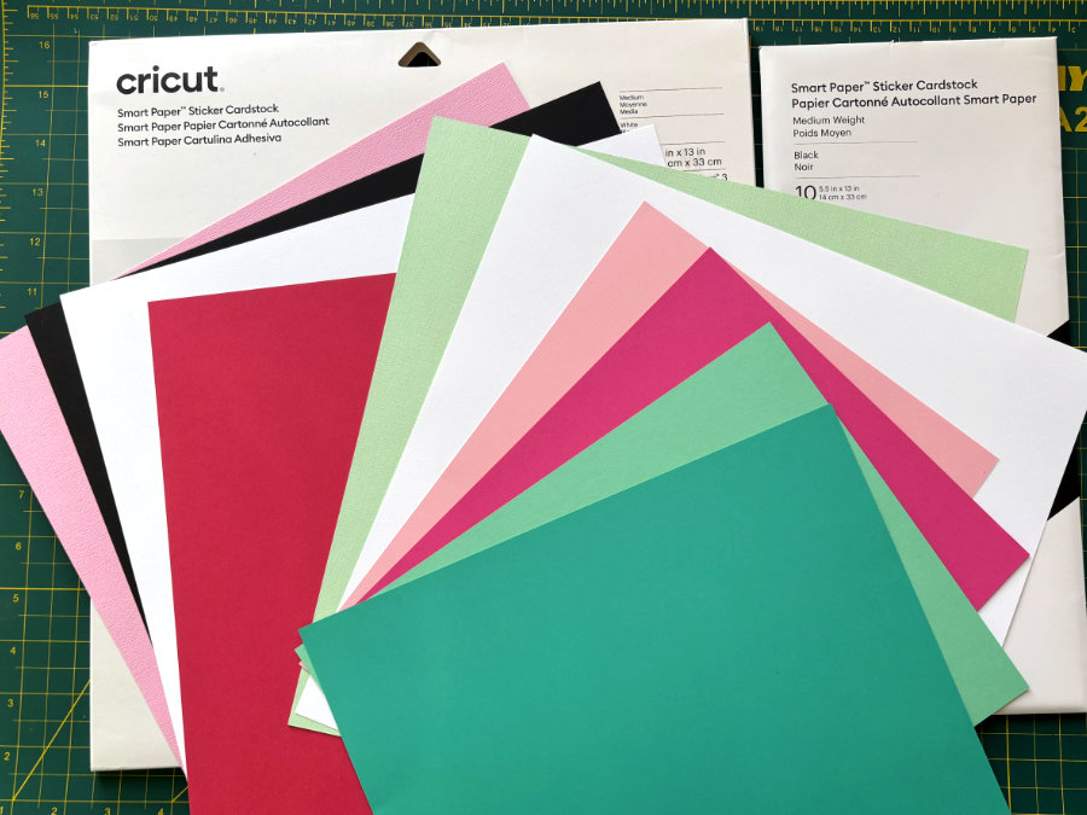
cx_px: 544
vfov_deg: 53.1
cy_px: 408
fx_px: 816
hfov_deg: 67.3
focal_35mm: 26
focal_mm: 6
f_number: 1.6
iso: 40
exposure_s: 1/121
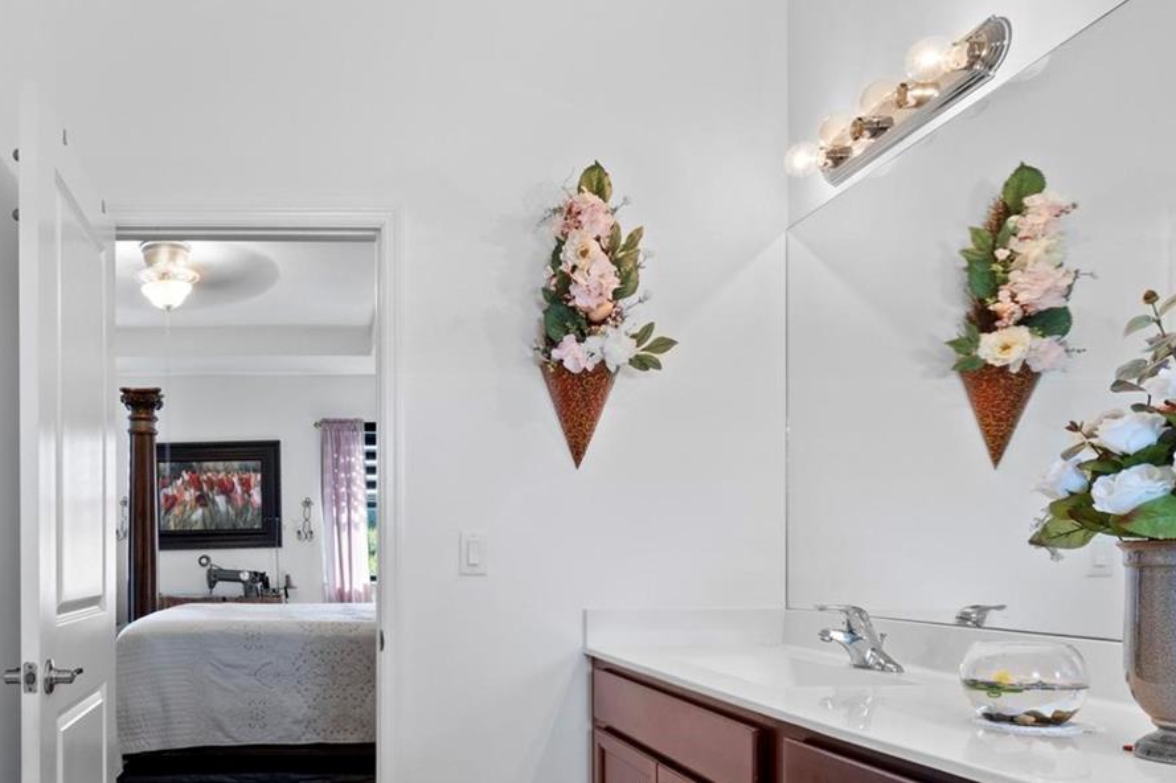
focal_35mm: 27
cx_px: 320
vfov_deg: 46.9
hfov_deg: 64.1
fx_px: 882
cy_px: 544
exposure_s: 1.6
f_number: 9
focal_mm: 10
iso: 250
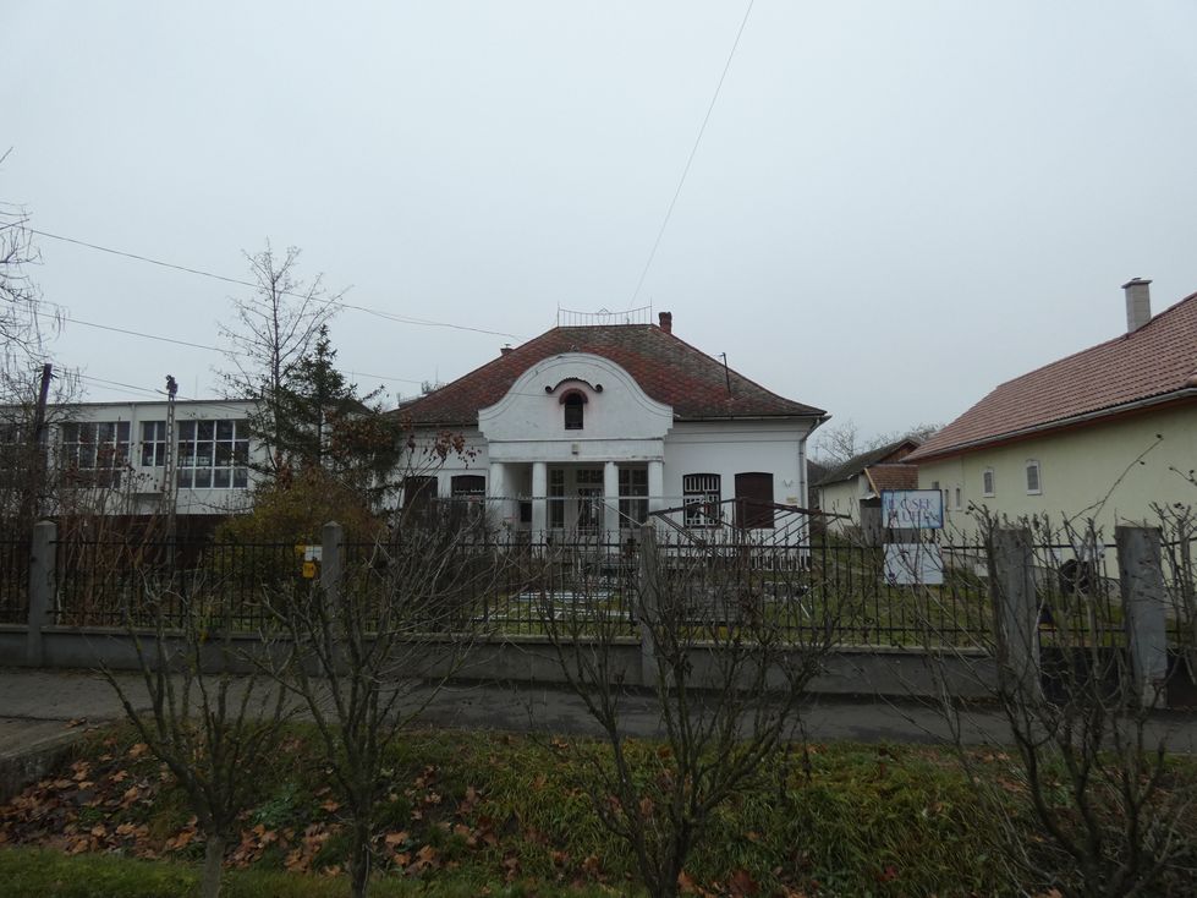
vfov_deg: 66.0
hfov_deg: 81.8
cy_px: 449
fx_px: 692
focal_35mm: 20
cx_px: 598
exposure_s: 1/320
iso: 80
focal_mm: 3.6
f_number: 2.8
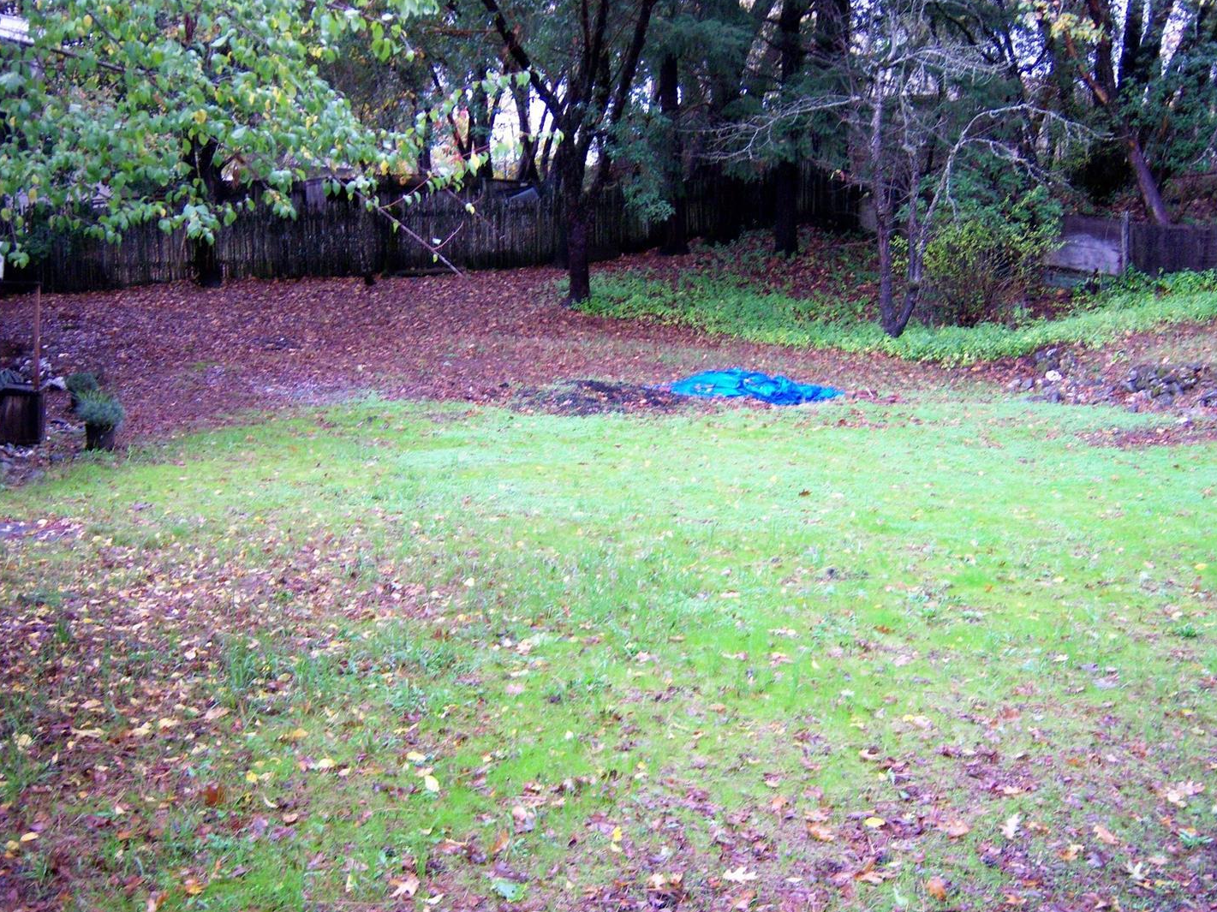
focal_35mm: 38
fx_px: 1336
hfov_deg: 49.0
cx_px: 620
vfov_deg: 37.7
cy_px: 446
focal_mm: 7.5
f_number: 2.8
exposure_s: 1/50
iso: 160
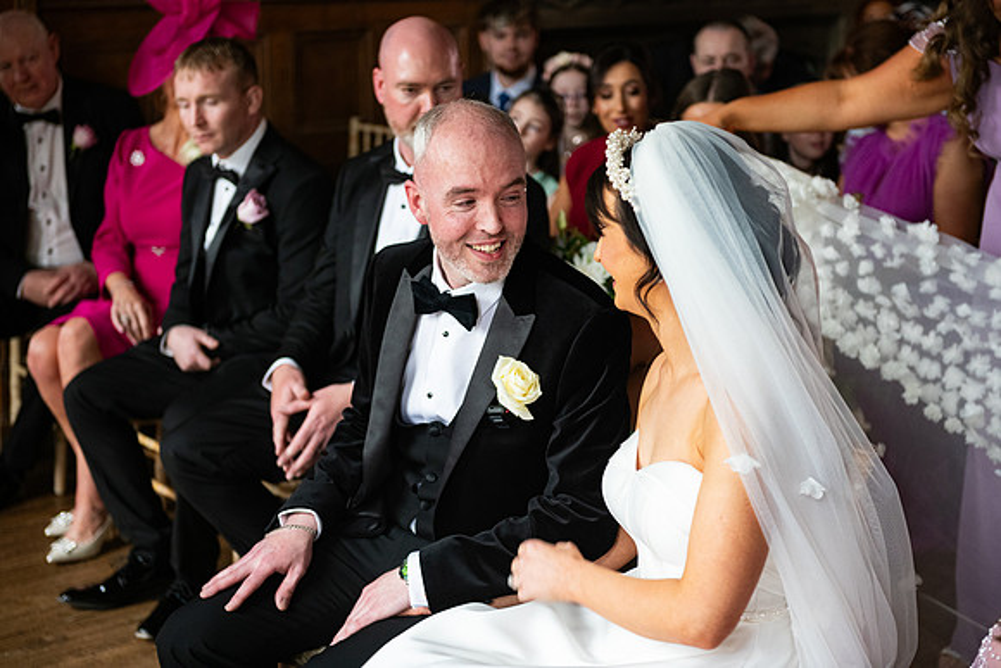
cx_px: 500
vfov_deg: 19.5
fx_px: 1947
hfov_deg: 28.8
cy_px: 334
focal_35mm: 70
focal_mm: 70
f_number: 3.5
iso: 800
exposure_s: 1/160
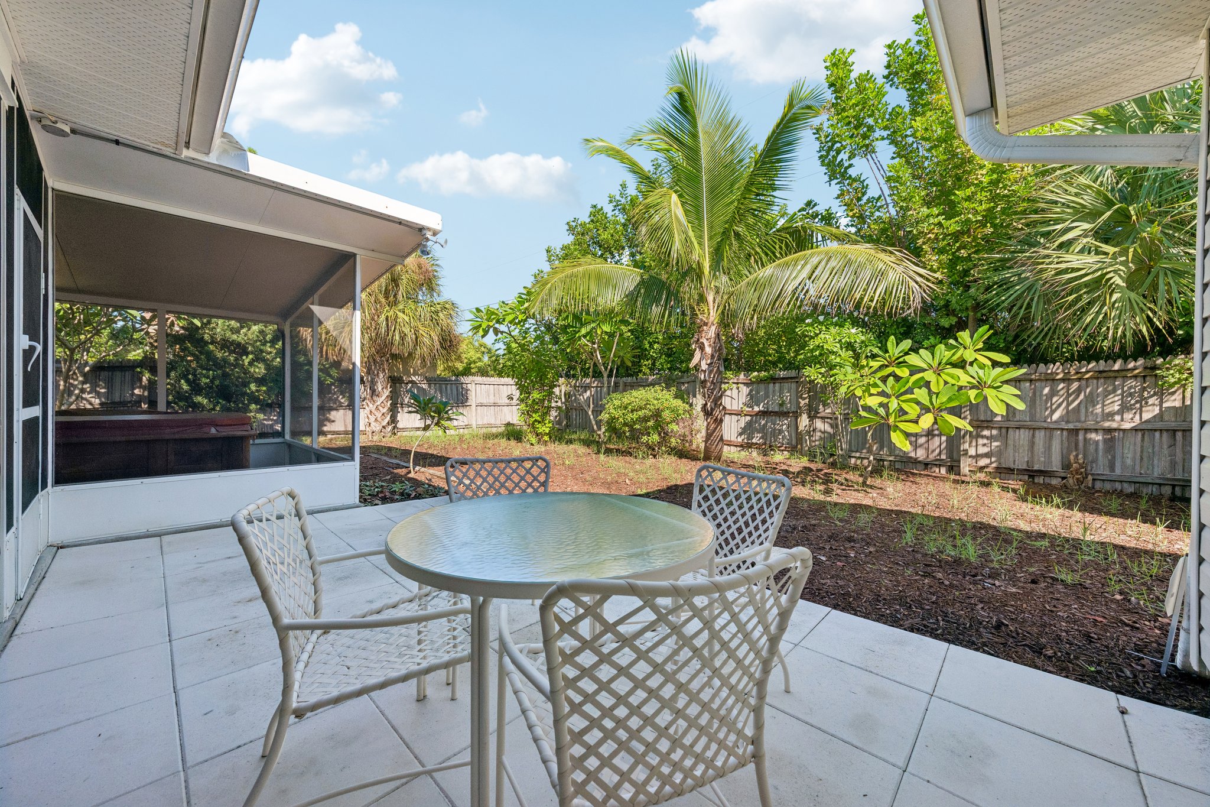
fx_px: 437
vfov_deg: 85.4
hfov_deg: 108.3
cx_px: 605
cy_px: 404
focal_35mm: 13
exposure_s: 1/1000
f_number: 8
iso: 800
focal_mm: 13
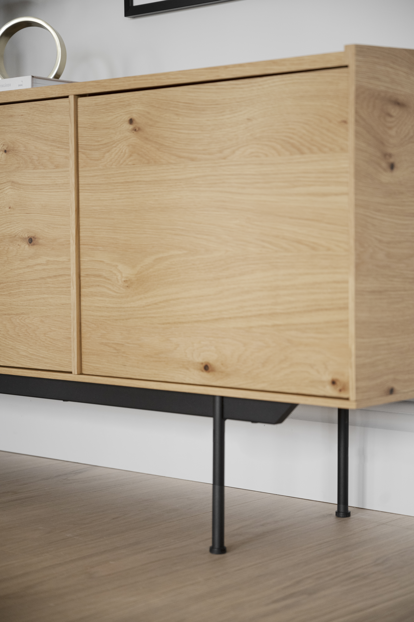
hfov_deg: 19.5
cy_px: 311
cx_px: 207
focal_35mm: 70
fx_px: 1207
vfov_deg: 28.8
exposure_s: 1/100
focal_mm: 70
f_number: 4
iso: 800
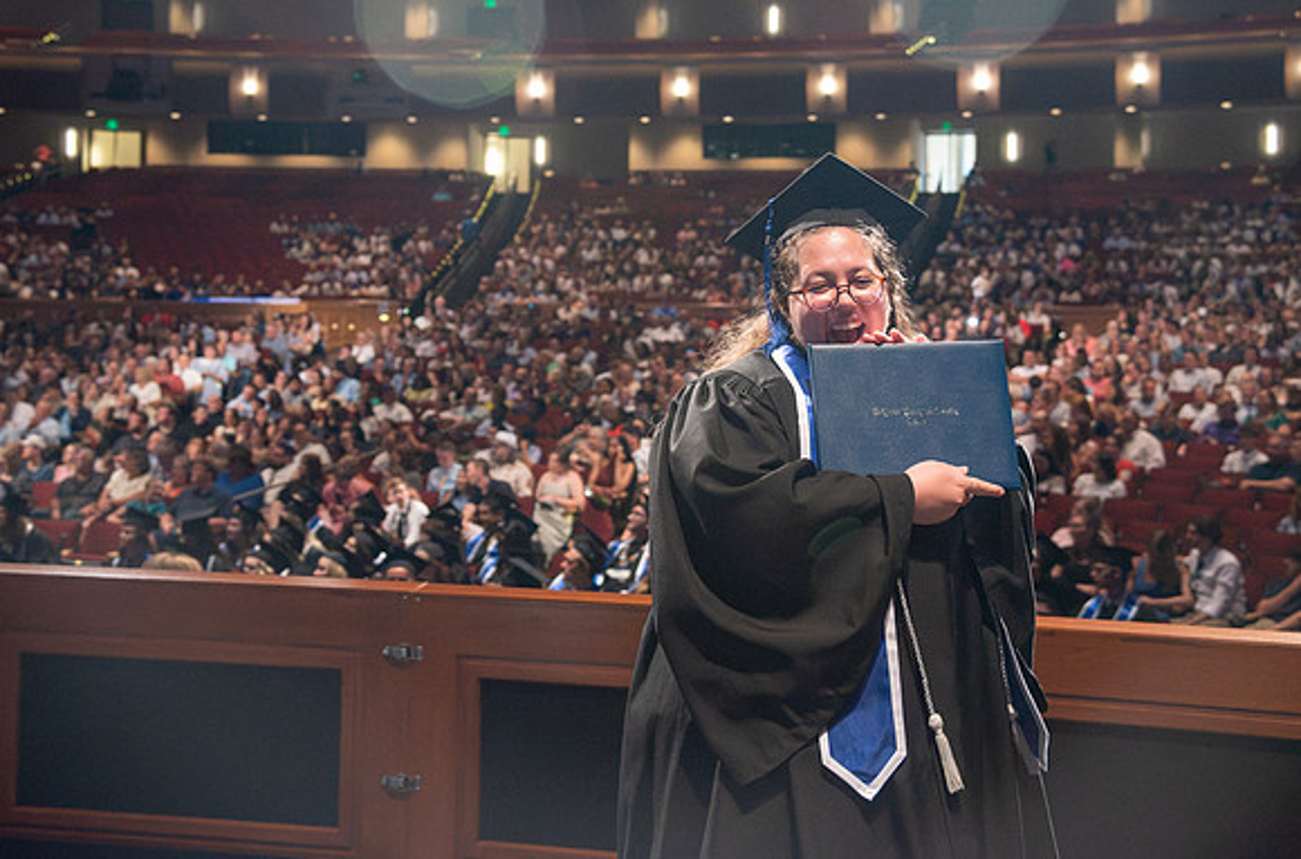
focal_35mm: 52
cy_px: 306
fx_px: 1865
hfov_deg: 38.4
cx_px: 650
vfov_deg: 25.8
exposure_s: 1/200
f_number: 4
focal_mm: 40
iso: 6400
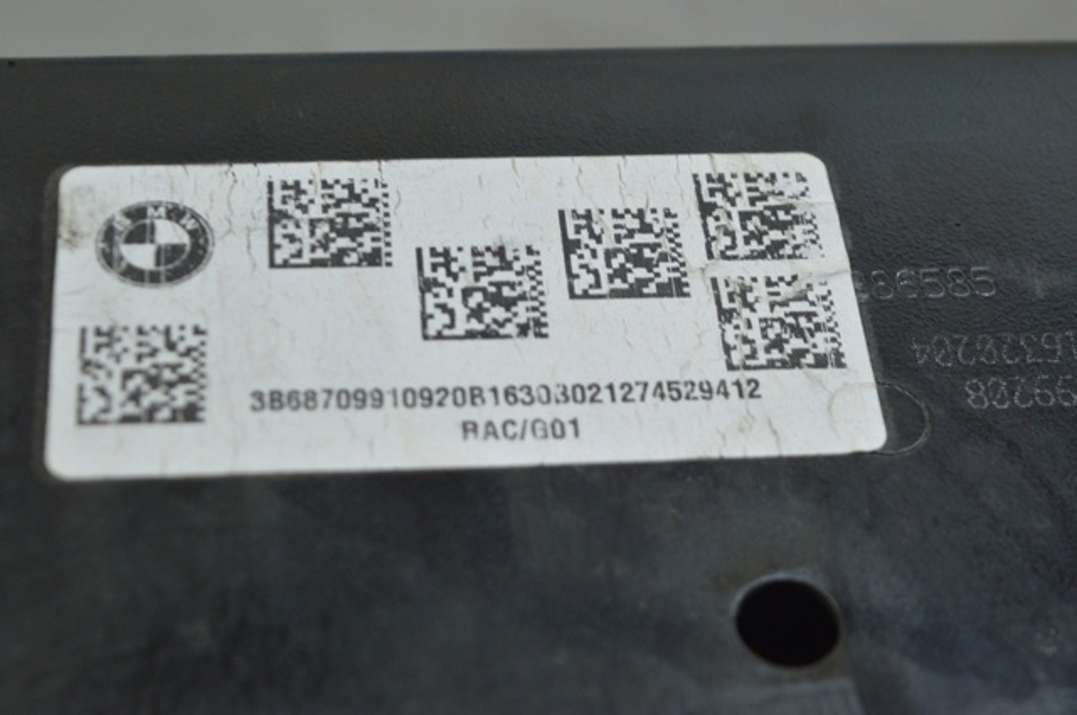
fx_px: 2465
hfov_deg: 24.6
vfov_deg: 16.5
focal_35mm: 82
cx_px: 538
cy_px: 358
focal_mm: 55
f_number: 5.6
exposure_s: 1/40
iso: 400
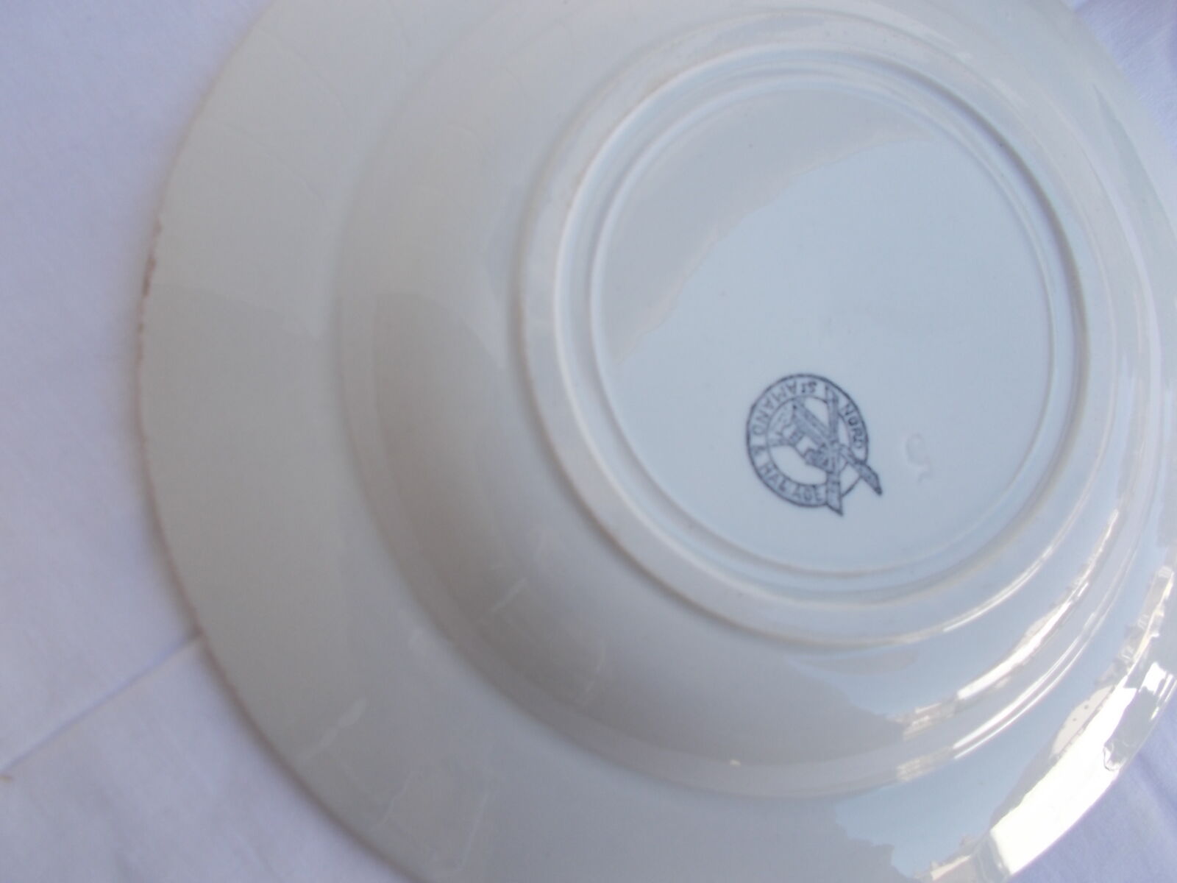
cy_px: 442
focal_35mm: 26
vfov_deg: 53.1
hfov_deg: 67.3
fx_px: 884
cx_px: 588
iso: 80
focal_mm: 4.6
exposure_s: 1/160
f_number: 3.2
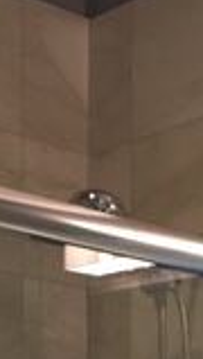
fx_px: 1210
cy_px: 605
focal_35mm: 127
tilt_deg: -2.9
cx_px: 210
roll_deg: -1.5
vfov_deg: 15.1
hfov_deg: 9.5
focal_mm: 4.15
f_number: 2.2
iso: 125
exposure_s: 1/30
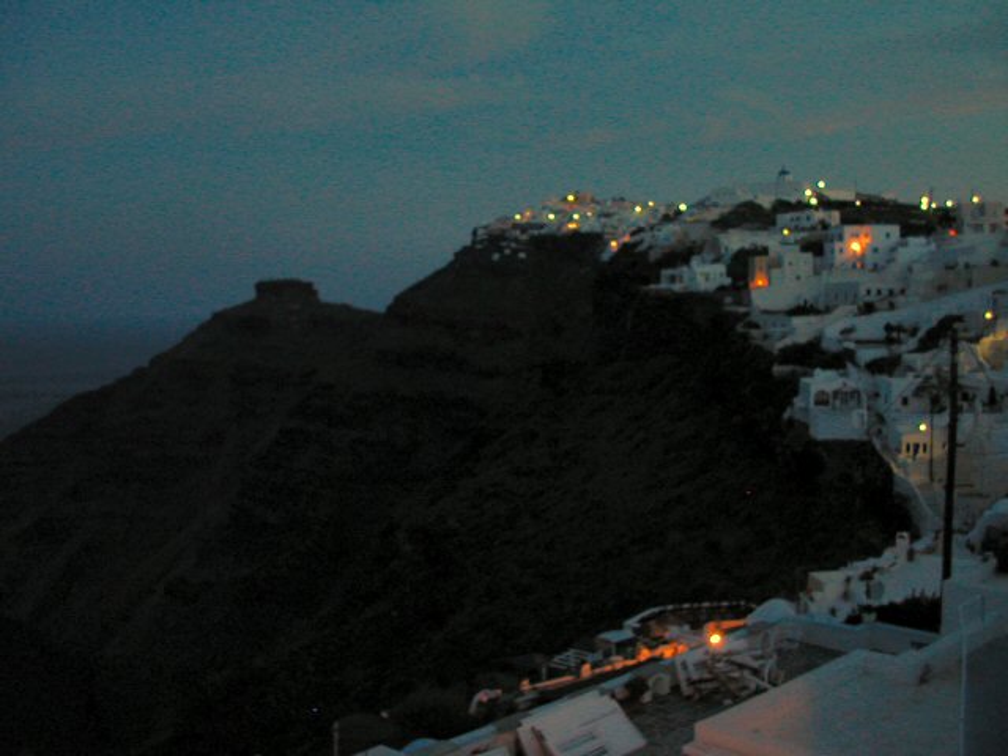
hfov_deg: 50.1
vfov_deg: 38.7
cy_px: 378
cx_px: 504
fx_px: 1077
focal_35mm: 37
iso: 200
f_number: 2.7
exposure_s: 1
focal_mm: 5.6
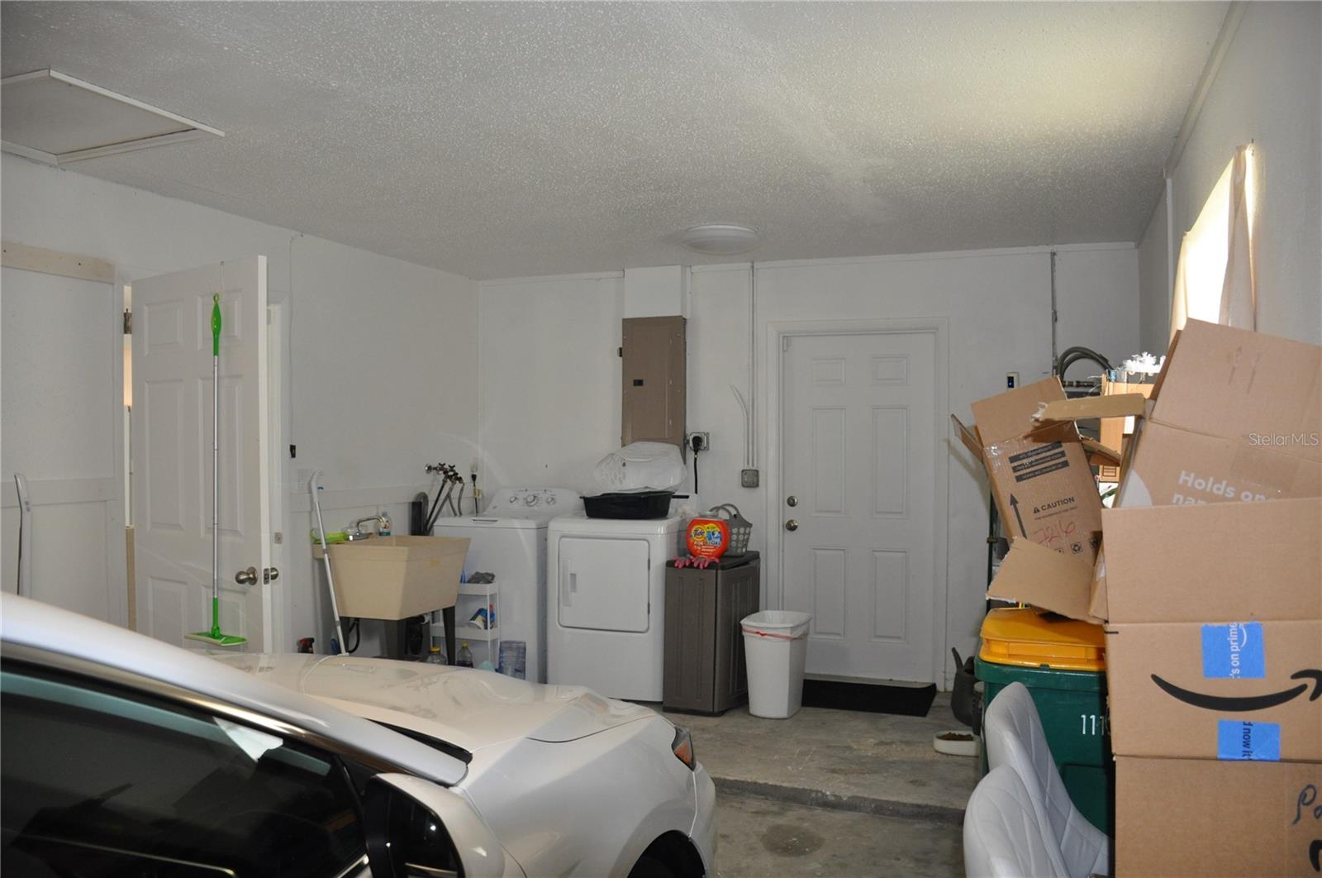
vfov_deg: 47.8
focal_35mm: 27
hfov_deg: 67.5
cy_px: 439
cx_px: 661
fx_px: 990
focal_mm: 18
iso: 800
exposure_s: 1/80
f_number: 3.5
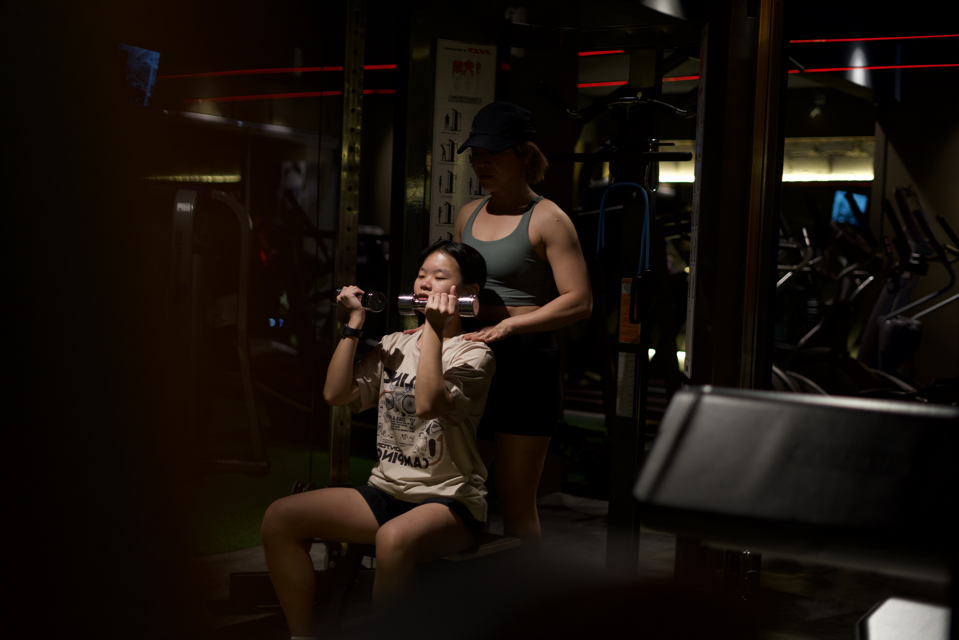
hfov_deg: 39.6
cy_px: 320
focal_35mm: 50
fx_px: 1332
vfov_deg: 27.0
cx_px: 480
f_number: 2
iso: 500
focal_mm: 50
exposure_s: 1/250
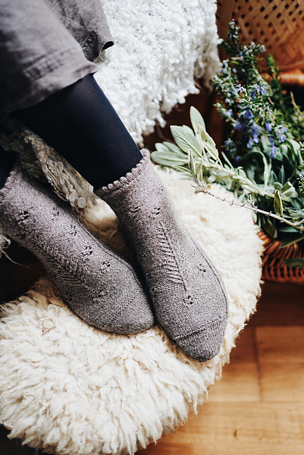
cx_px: 152
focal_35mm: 35
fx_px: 443
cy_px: 228
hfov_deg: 37.9
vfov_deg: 54.4
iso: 200
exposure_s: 1/125
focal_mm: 35
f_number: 1.8
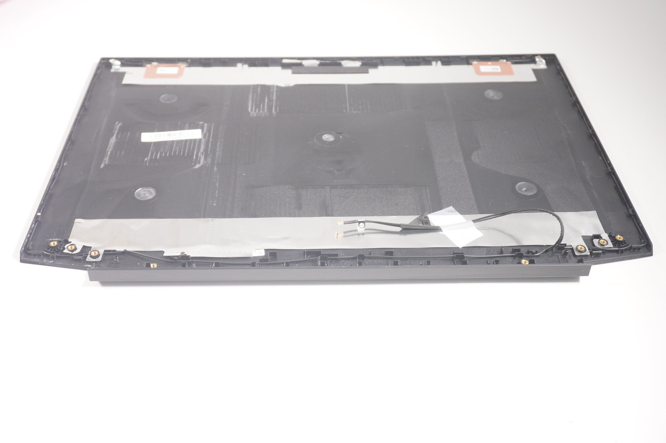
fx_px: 749
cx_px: 333
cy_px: 222
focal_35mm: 40
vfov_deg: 33.0
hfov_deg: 48.0
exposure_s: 1/160
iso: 1600
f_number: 5.6
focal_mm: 27
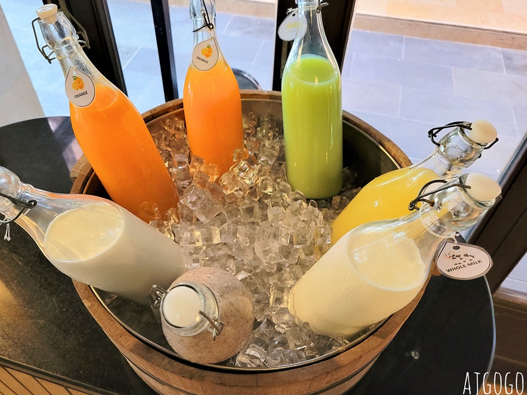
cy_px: 183
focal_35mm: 29
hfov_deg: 61.5
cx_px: 236
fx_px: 441
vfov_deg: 48.2
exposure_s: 1/50
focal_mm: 5.4
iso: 400
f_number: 1.8
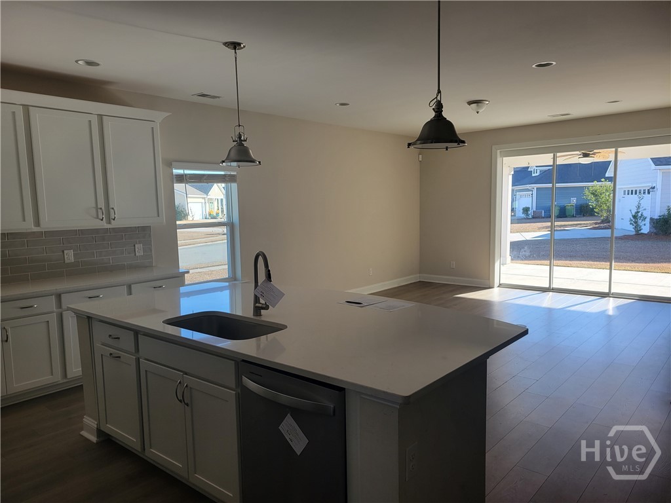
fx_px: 504
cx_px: 336
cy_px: 252
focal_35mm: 26
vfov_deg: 53.1
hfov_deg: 67.3
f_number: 1.8
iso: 40
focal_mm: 5.4
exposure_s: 1/199
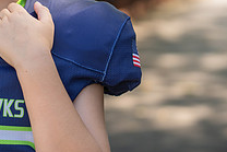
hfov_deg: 10.4
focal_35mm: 195
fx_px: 1230
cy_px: 27
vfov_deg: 7.0
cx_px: -16
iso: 100
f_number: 2.8
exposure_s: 1/320
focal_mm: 70
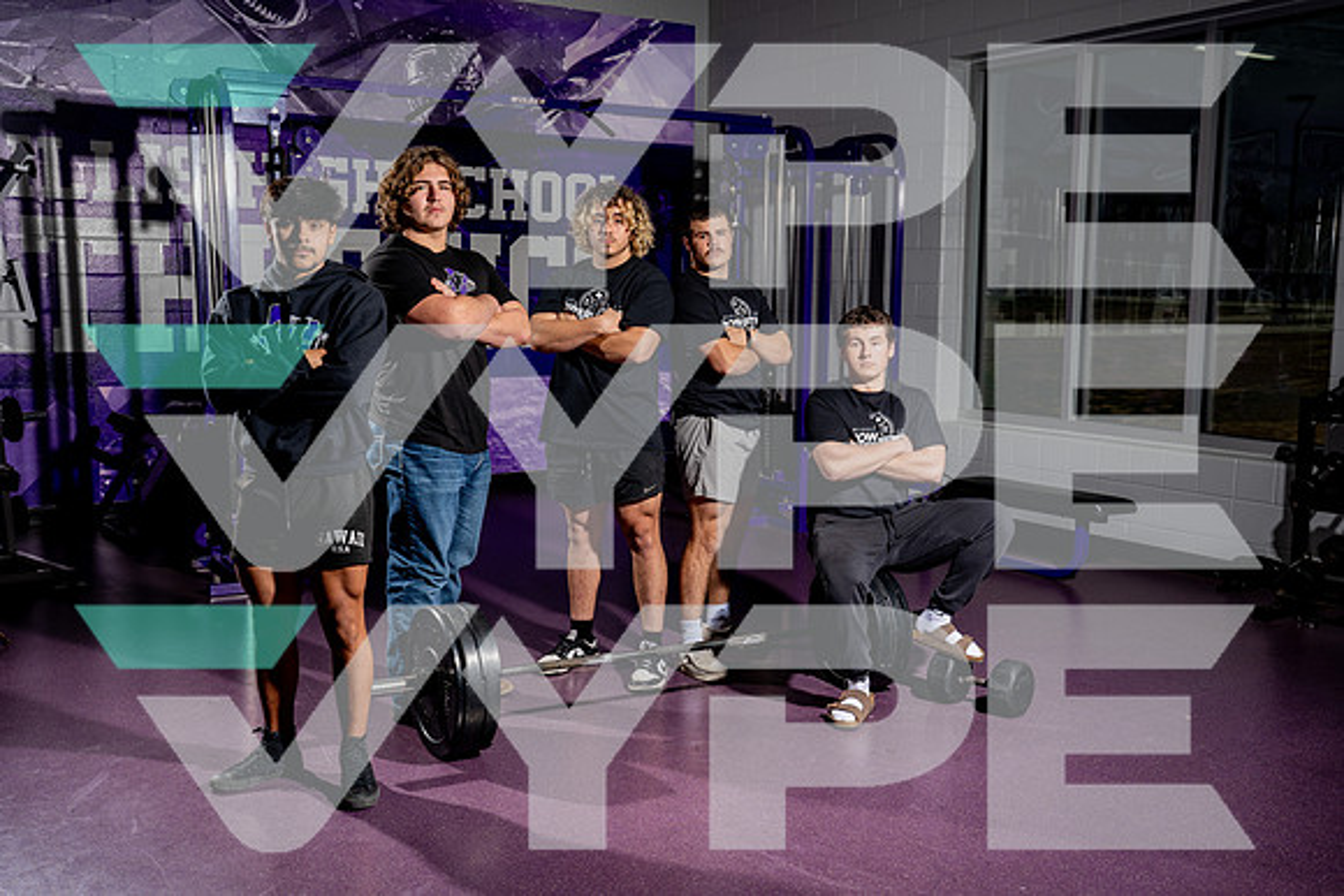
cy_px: 448
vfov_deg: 36.9
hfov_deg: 53.1
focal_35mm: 36
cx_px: 672
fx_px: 1344
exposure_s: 1/250
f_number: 8
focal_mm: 36
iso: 100
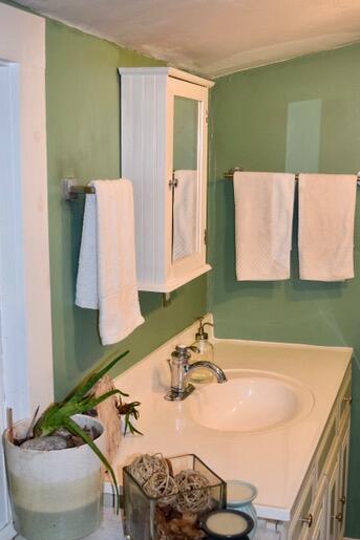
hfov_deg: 28.8
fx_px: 700
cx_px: 206
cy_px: 285
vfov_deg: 42.2
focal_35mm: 47
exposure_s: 1/100
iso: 800
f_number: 5
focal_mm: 25
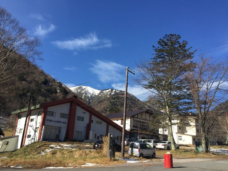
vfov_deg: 48.2
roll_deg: -4.2
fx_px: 191
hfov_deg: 61.7
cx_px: 114
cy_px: 86
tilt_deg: +18.1
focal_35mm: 29
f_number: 2.2
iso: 32
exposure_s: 1/1464
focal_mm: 4.15
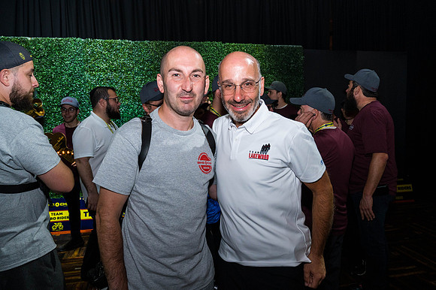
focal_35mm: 28
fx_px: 345
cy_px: 145
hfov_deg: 64.6
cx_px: 218
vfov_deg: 45.6
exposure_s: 1/160
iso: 3200
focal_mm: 28.5
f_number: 5.6
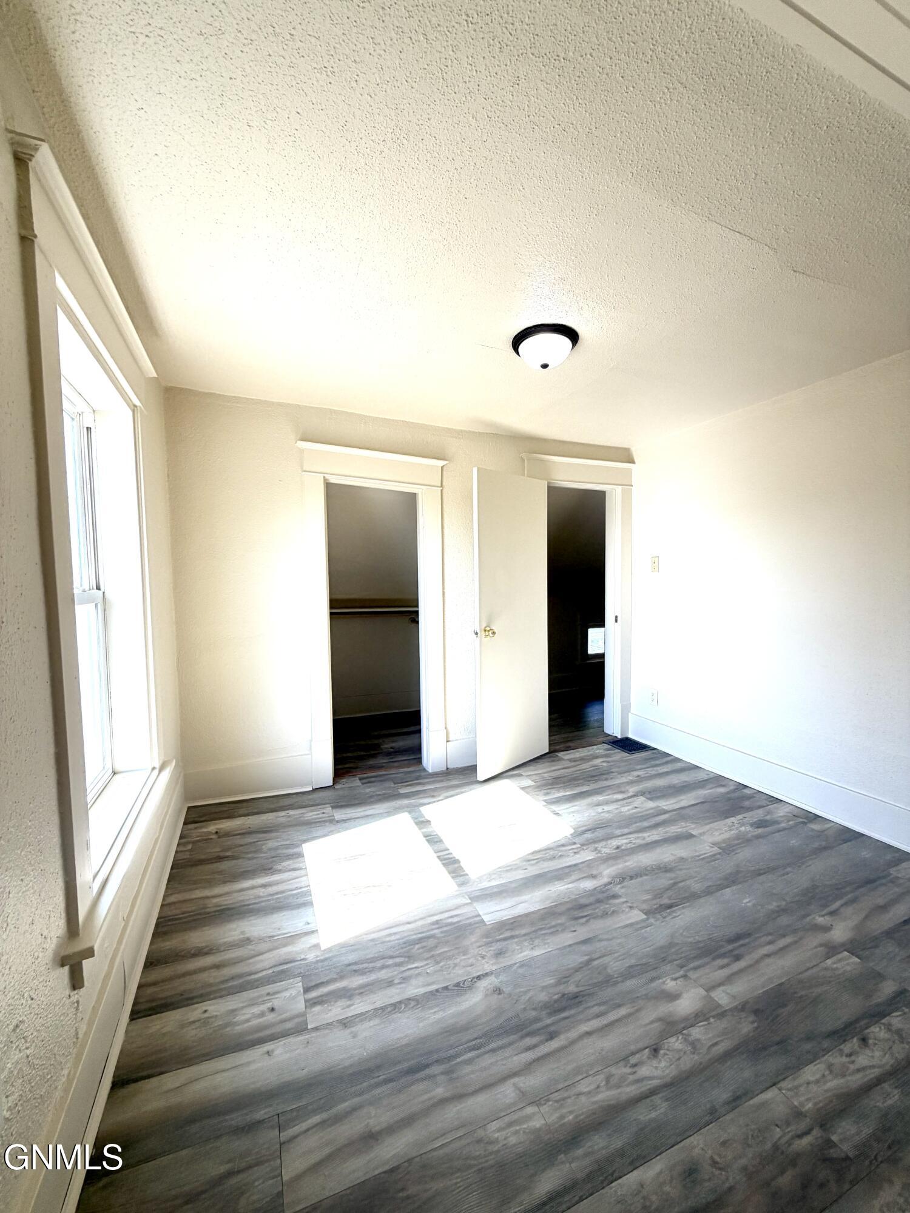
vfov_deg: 102.1
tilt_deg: -2.5
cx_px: 455
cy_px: 606
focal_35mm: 14
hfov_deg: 85.7
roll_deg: -0.2
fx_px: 491
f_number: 2.2
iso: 50
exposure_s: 1/182
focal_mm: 2.22
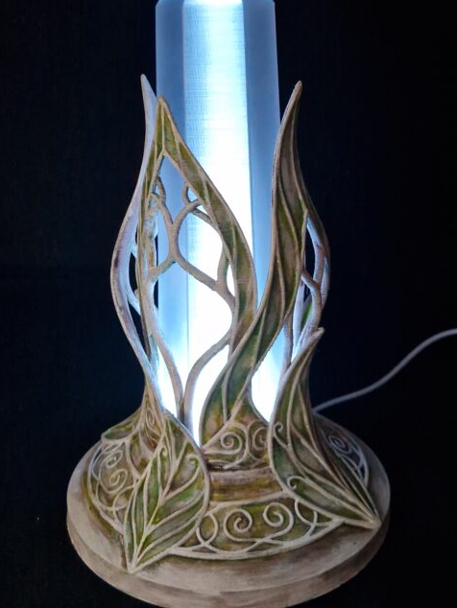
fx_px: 510
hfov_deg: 48.3
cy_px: 252
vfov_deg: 61.3
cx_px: 229
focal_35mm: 29
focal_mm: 5.4
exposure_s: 1/35
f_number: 1.8
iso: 320
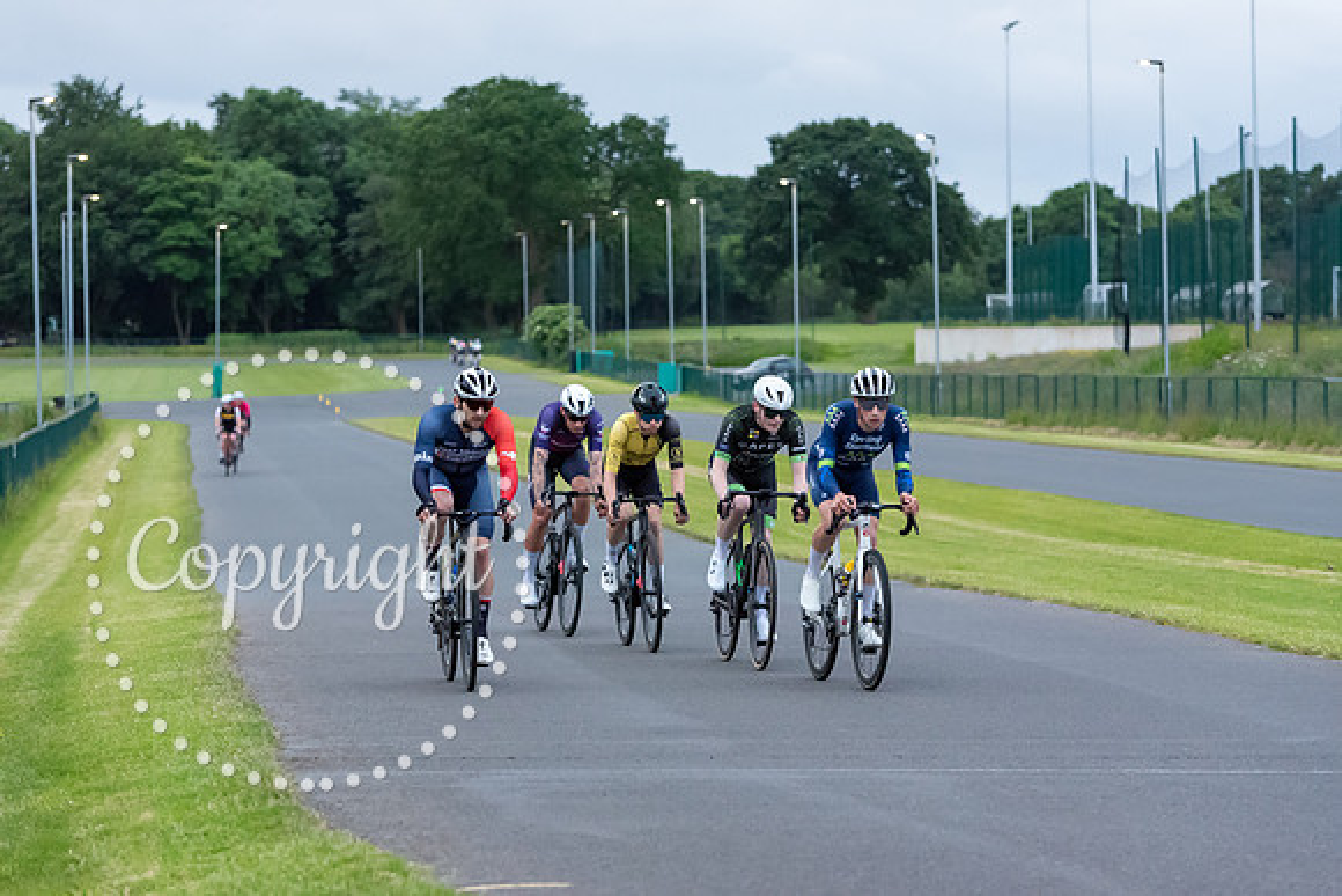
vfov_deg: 11.0
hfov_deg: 16.4
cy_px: 448
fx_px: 4661
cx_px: 671
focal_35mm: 125
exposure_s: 1/640
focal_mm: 125
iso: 11400
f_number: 5
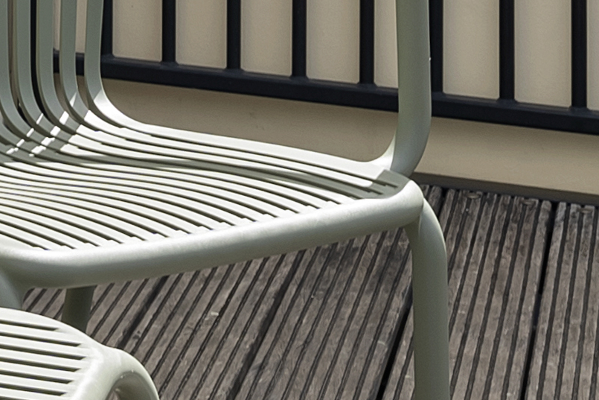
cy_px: -539
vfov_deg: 8.5
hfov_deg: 12.2
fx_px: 2479
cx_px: -587
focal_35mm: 149
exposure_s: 1/80
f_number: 10
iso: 250
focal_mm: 20
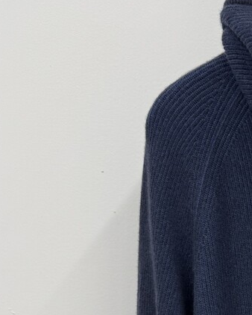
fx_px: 689
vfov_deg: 23.6
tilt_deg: -12.1
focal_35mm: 74
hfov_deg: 18.8
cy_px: 373
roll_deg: +0.0
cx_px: 351
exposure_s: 1/60
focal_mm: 6.76
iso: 125
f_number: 1.78
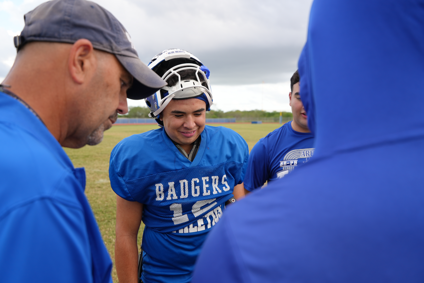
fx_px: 342
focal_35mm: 29
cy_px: 142
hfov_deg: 63.6
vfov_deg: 45.0
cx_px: 212
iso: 100
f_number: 4
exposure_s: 1/160
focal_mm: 29
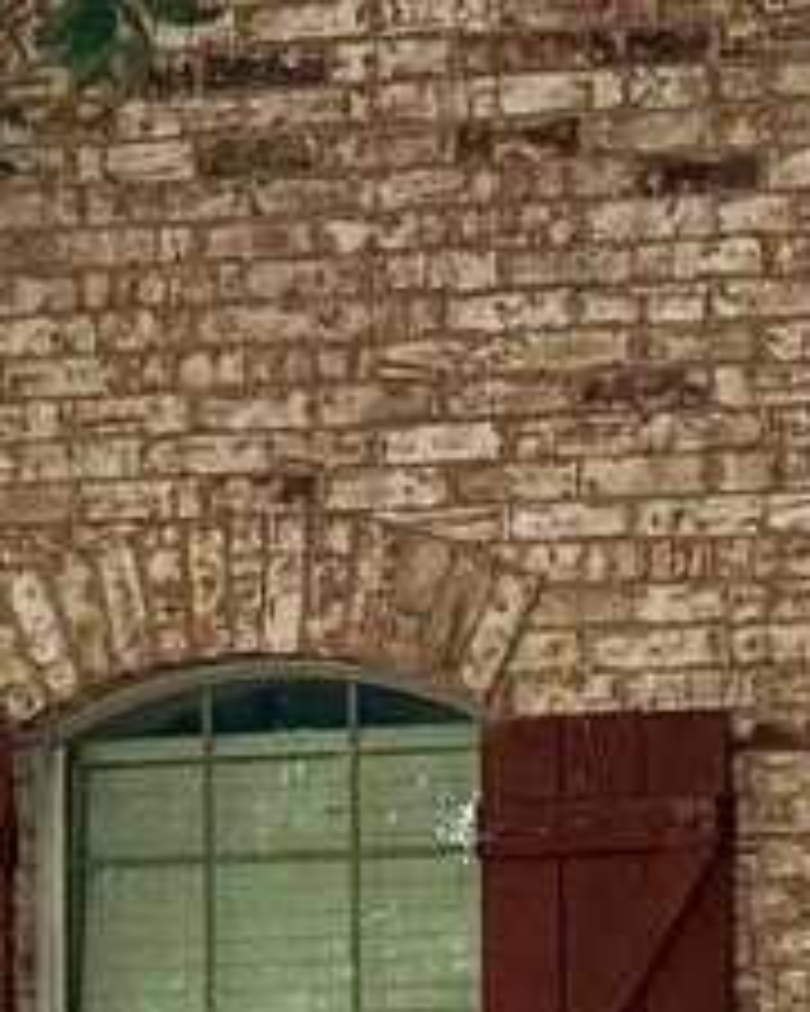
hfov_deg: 6.1
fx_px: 6383
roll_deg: +1.2
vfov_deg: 8.9
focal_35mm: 213
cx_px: 3240
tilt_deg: +3.1
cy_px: 1331
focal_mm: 6.76
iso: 100
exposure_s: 1/1156
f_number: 1.78
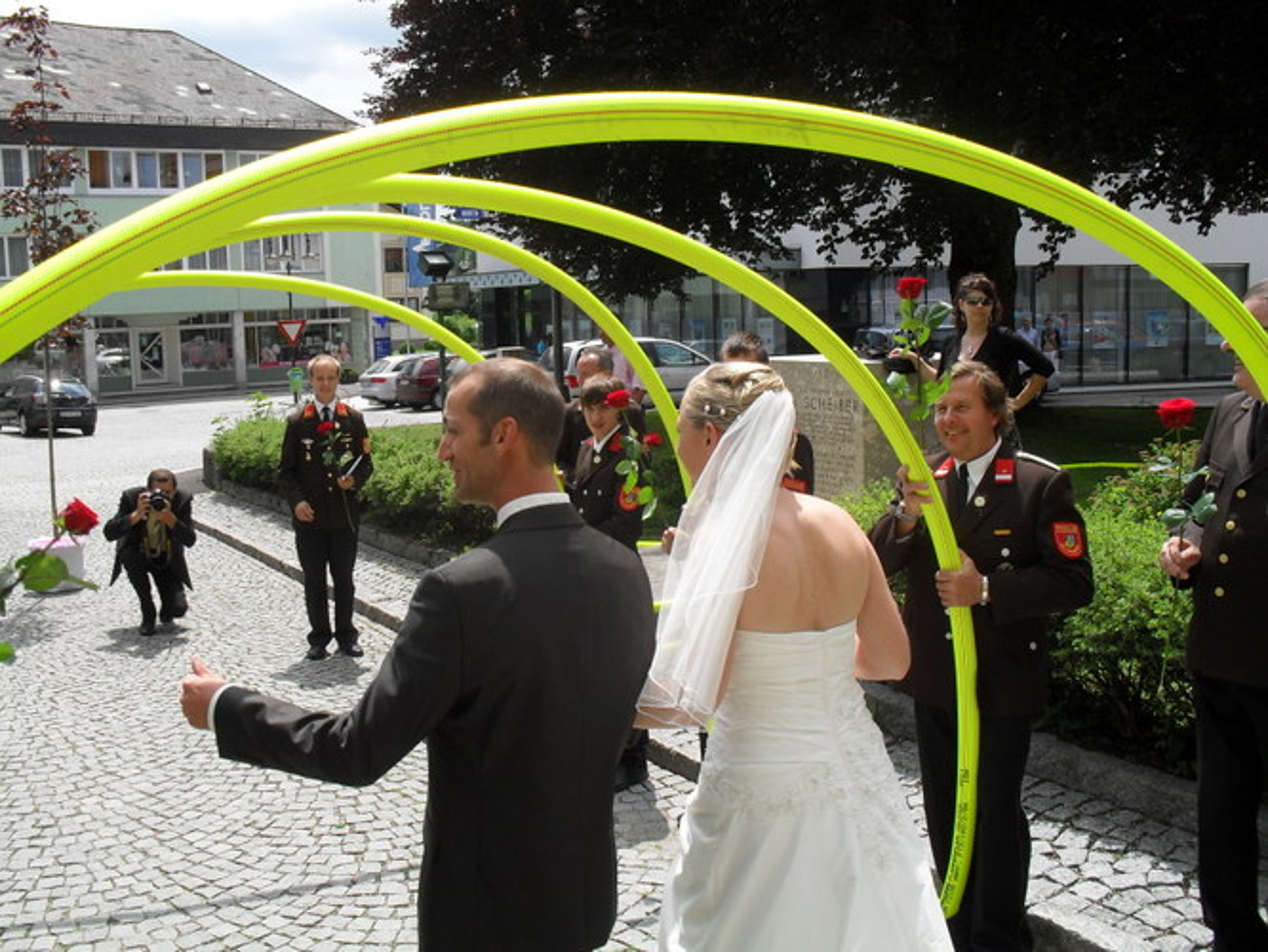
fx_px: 1283
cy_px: 476
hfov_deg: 52.6
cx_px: 634
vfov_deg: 40.7
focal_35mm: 35
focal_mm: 6.3
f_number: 8.4
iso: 100
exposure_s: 1/180
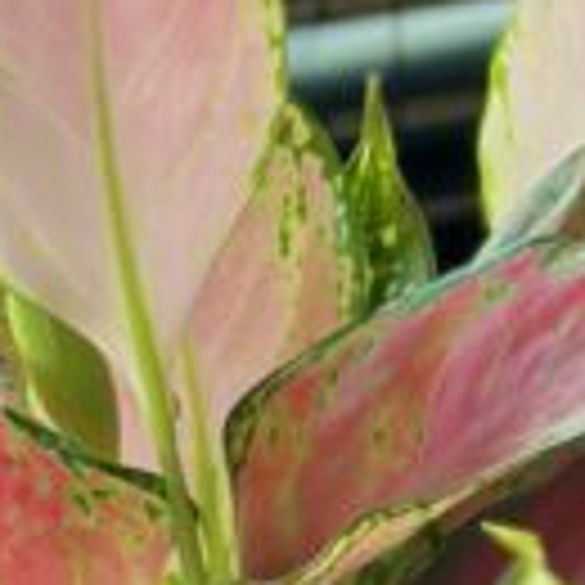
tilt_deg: -22.6
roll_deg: -1.1
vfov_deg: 5.2
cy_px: 968
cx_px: 986
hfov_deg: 5.2
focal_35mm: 334
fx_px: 6386
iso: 80
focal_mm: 6.86
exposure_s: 1/284
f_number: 1.78
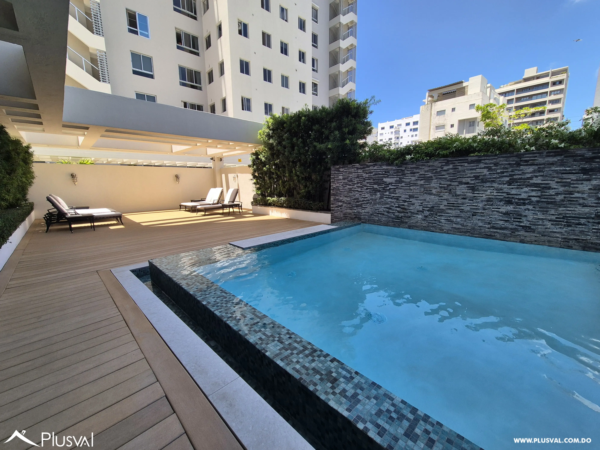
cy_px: 225
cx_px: 300
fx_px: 225
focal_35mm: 13
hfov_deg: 106.2
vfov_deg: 89.9
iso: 100
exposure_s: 1/940
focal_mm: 2.2
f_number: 2.2
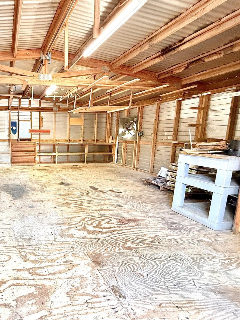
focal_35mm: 19
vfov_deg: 84.7
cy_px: 158
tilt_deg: -7.0
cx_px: 31
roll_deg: +0.6
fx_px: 176
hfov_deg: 60.0
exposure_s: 1/60
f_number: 2.2
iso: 400
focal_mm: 2.22
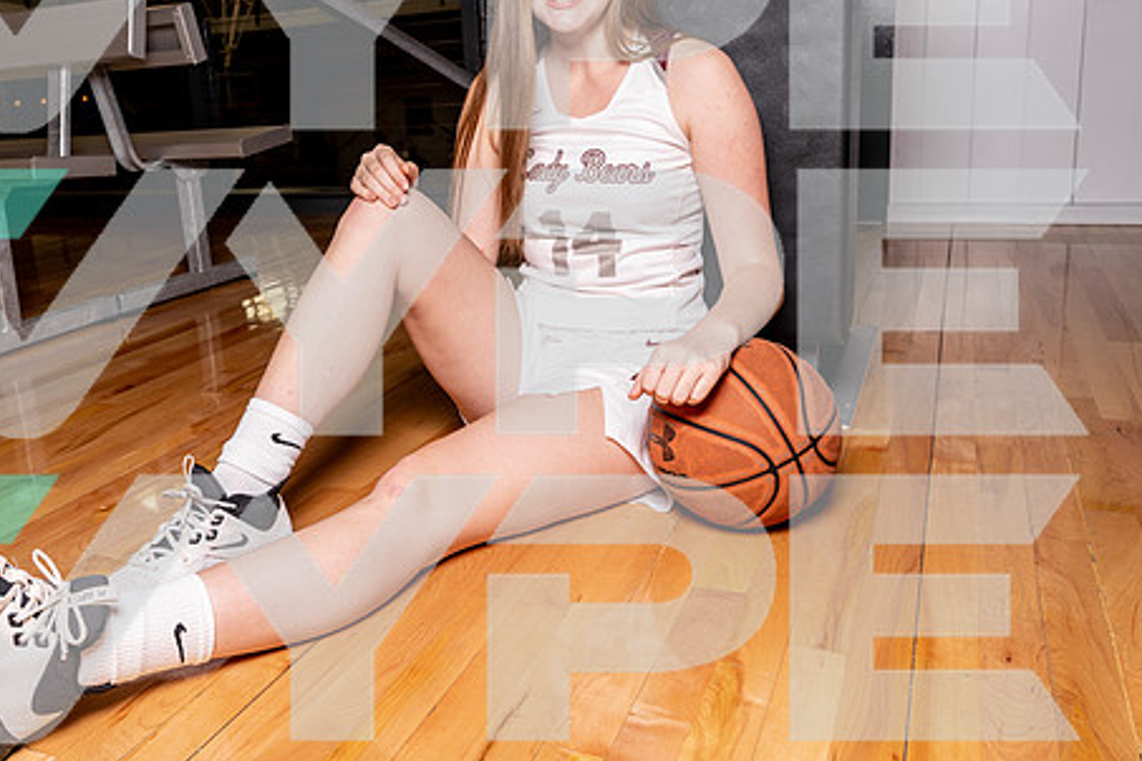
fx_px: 1015
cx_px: 446
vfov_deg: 40.9
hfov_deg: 58.2
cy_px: 304
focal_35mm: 32
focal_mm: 25
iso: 100
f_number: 5.6
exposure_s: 1/125
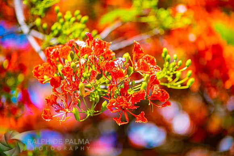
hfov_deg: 23.9
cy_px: 78
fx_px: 553
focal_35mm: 85
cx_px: 117
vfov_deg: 16.1
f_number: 1.6
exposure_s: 1/1600
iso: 64
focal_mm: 85
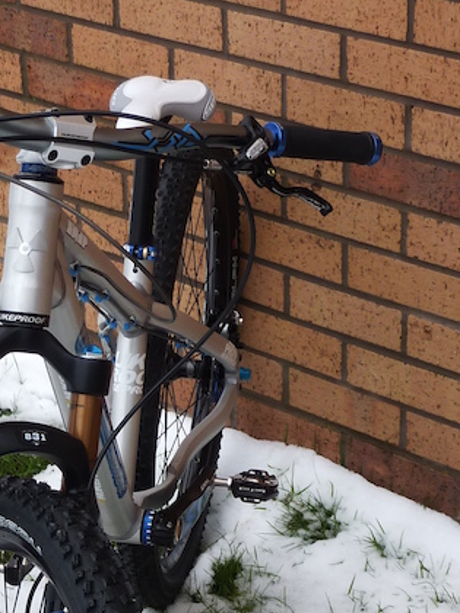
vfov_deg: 16.6
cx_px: 39
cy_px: 552
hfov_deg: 12.6
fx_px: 2073
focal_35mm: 117
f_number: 3.8
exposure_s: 1/80
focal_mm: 7.9
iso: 80
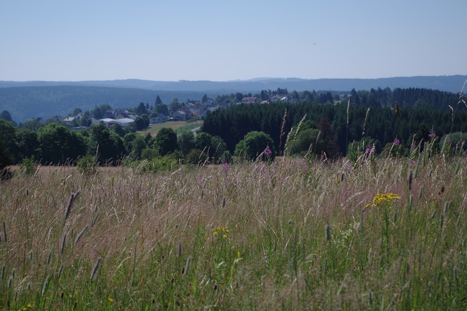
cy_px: 156
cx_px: 234
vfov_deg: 16.7
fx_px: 1064
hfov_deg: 24.8
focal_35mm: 82
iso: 100
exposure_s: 1/500
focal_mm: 55
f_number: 7.1
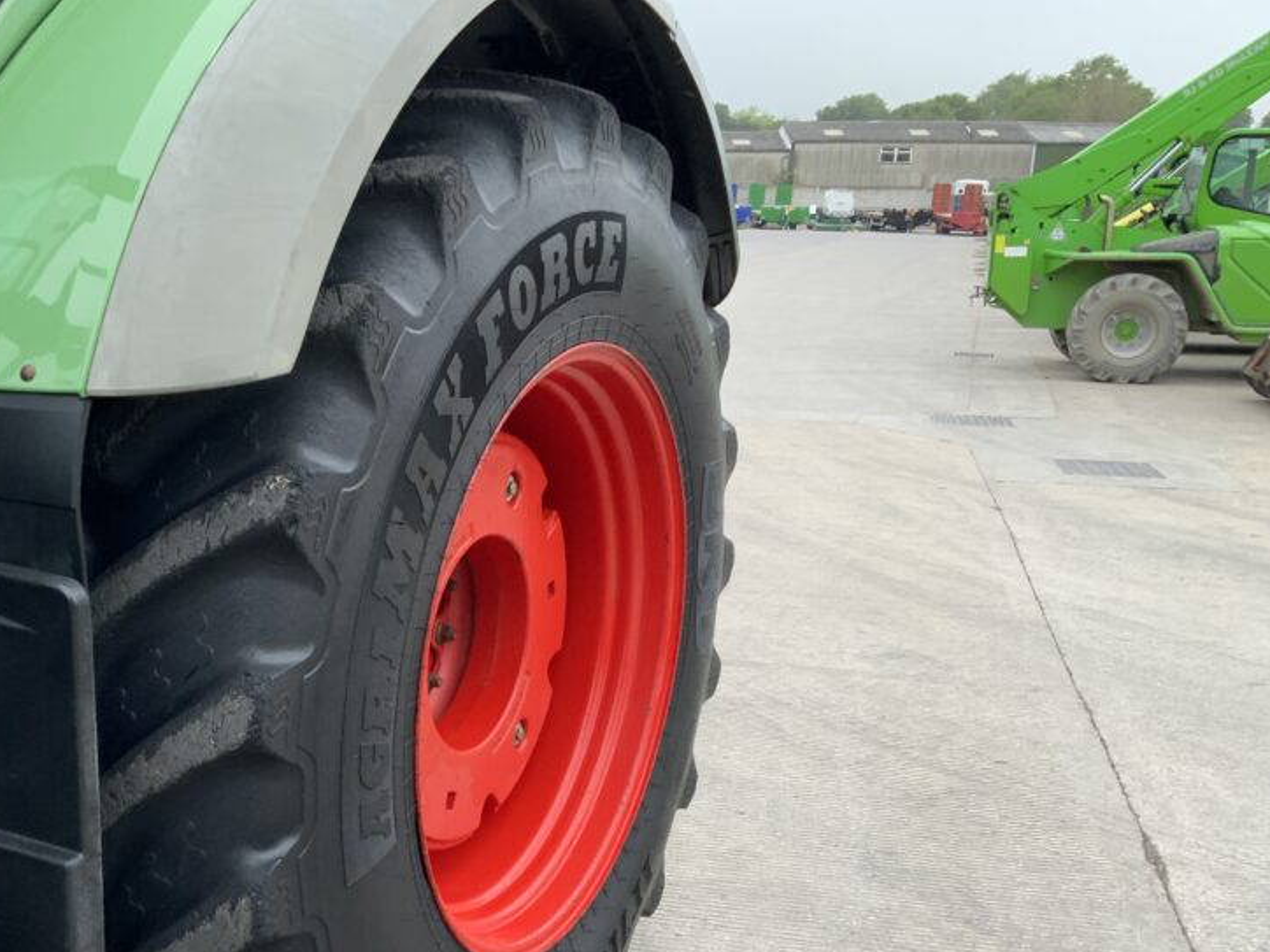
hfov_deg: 45.1
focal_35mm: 41
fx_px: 1504
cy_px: 659
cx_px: 428
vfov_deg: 34.7
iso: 25
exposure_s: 1/122
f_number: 1.8
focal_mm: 3
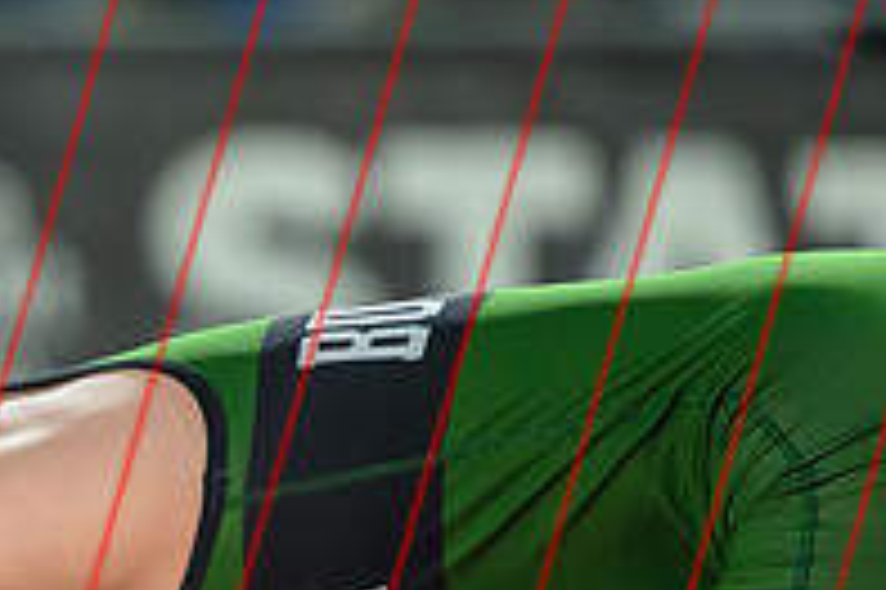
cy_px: 630
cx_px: 159
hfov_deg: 3.2
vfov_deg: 2.1
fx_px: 15934
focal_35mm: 648
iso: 3200
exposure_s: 1/800
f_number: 2.8
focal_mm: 185
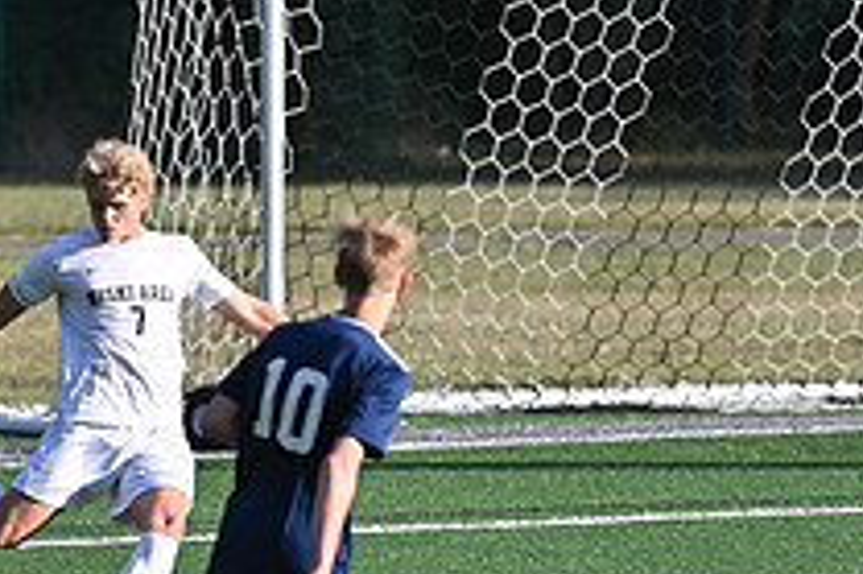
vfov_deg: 1.6
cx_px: 136
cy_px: 357
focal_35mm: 834
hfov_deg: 2.5
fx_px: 19977
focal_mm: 200
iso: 200
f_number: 2.8
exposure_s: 1/4000
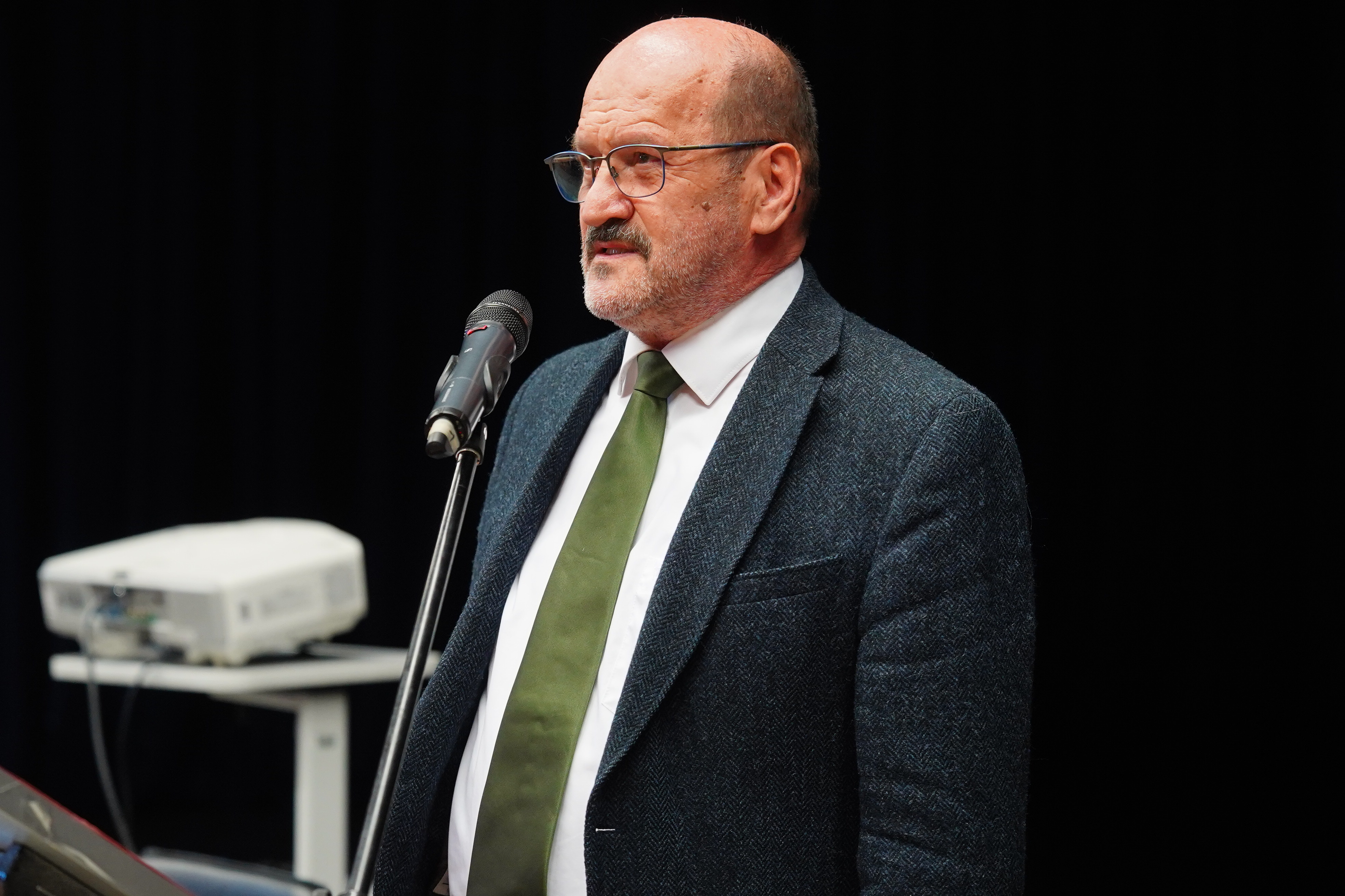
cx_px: 672
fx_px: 3923
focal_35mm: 105
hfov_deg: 19.5
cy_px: 448
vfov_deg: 13.0
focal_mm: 70
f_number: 2.8
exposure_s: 1/160
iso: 1250
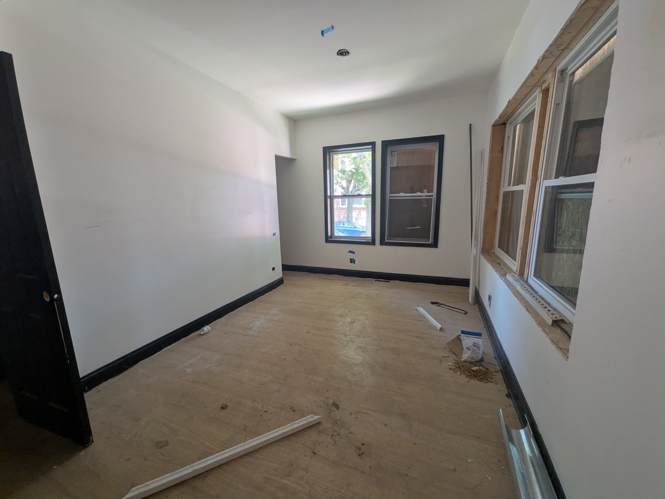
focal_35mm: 14
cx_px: 332
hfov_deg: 102.1
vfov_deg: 85.7
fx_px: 269
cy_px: 250
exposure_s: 1/51.8
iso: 122
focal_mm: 1.85
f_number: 2.2
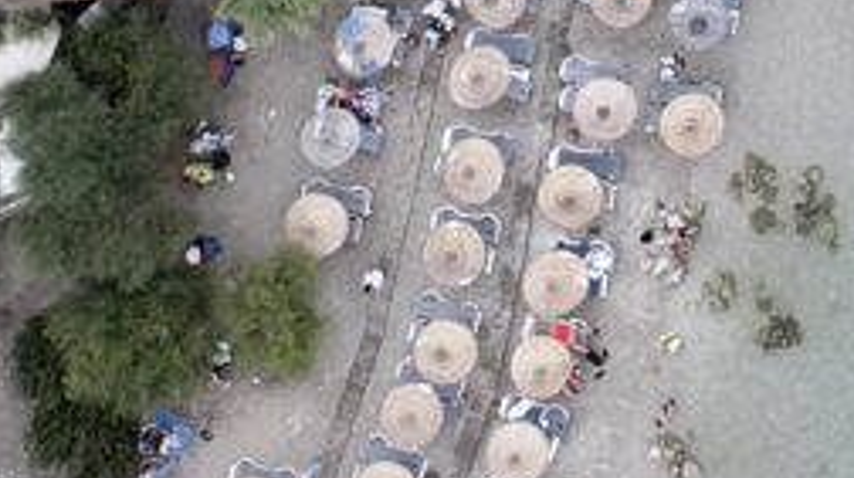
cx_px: 1240
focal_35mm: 133
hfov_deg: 15.1
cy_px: -1080
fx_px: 3008
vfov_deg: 7.6
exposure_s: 1/800
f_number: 2.8
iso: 100
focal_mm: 12.29
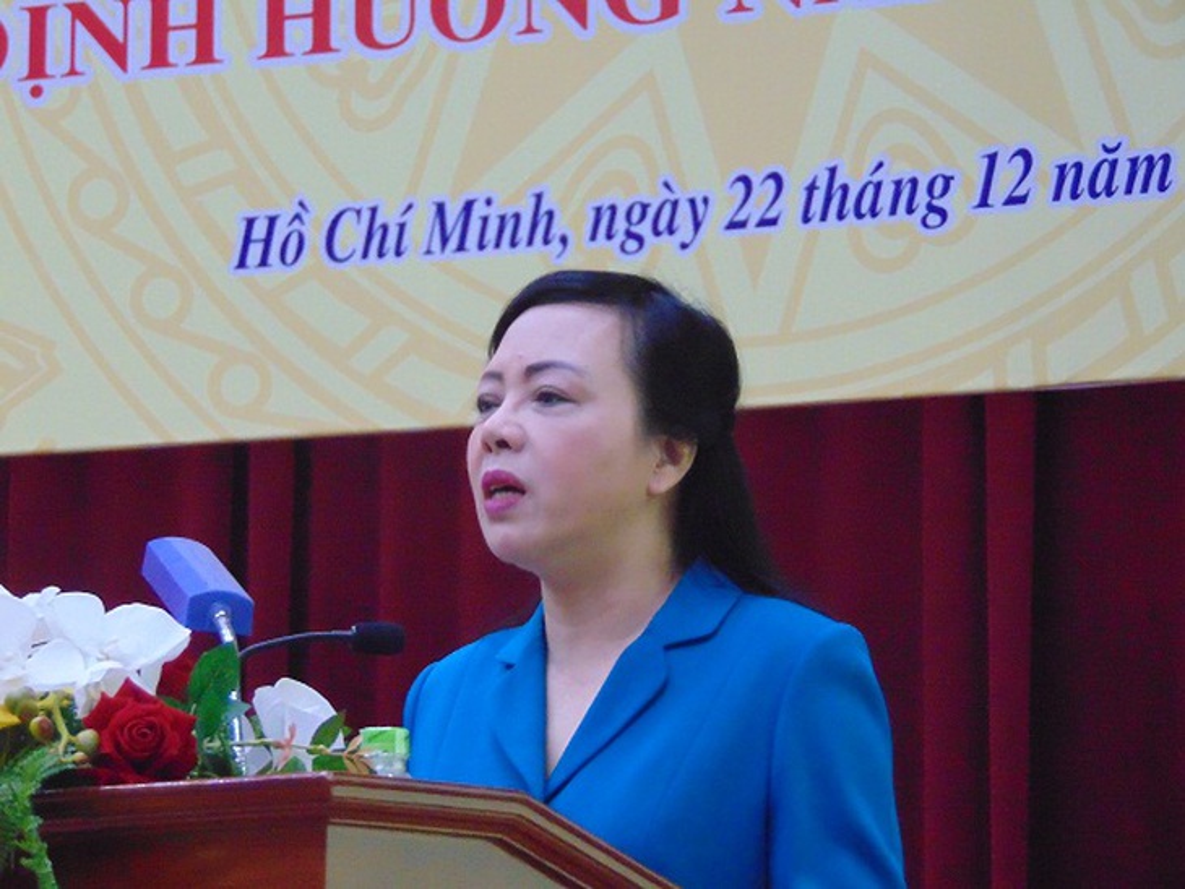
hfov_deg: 12.0
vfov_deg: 9.1
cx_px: 592
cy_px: 444
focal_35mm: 164
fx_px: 5616
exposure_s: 1/30
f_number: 4
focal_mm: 29.5
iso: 800
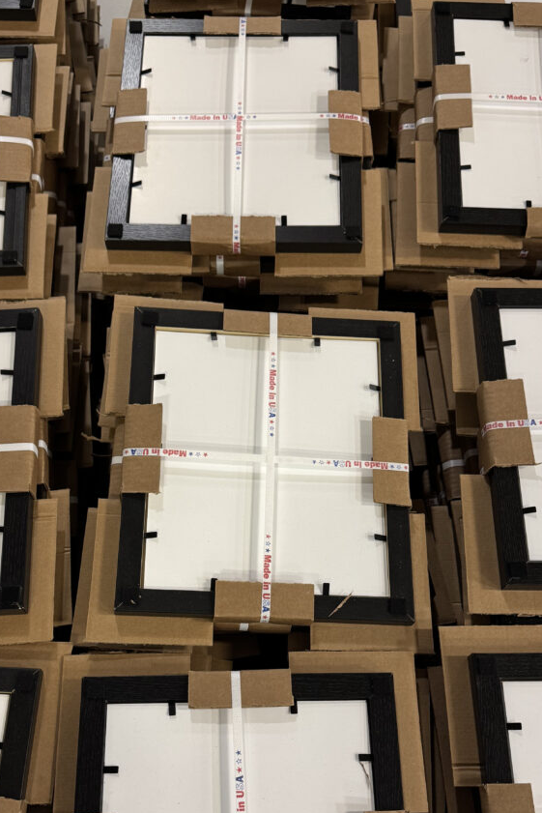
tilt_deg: -69.4
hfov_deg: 35.0
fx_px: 858
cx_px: 242
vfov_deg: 50.1
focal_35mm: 38
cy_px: 514
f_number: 1.78
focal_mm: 6.76
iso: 200
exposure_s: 1/60
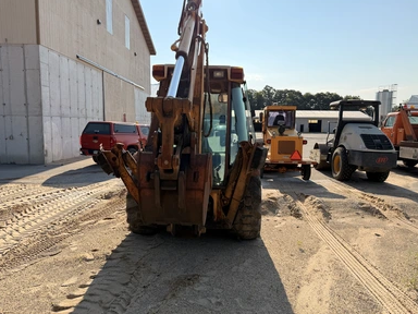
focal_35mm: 25
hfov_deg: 69.4
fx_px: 302
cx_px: 212
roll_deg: -0.7
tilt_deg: -6.7
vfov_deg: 54.9
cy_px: 158
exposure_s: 1/3759
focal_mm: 6.76
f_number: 1.78
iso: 80
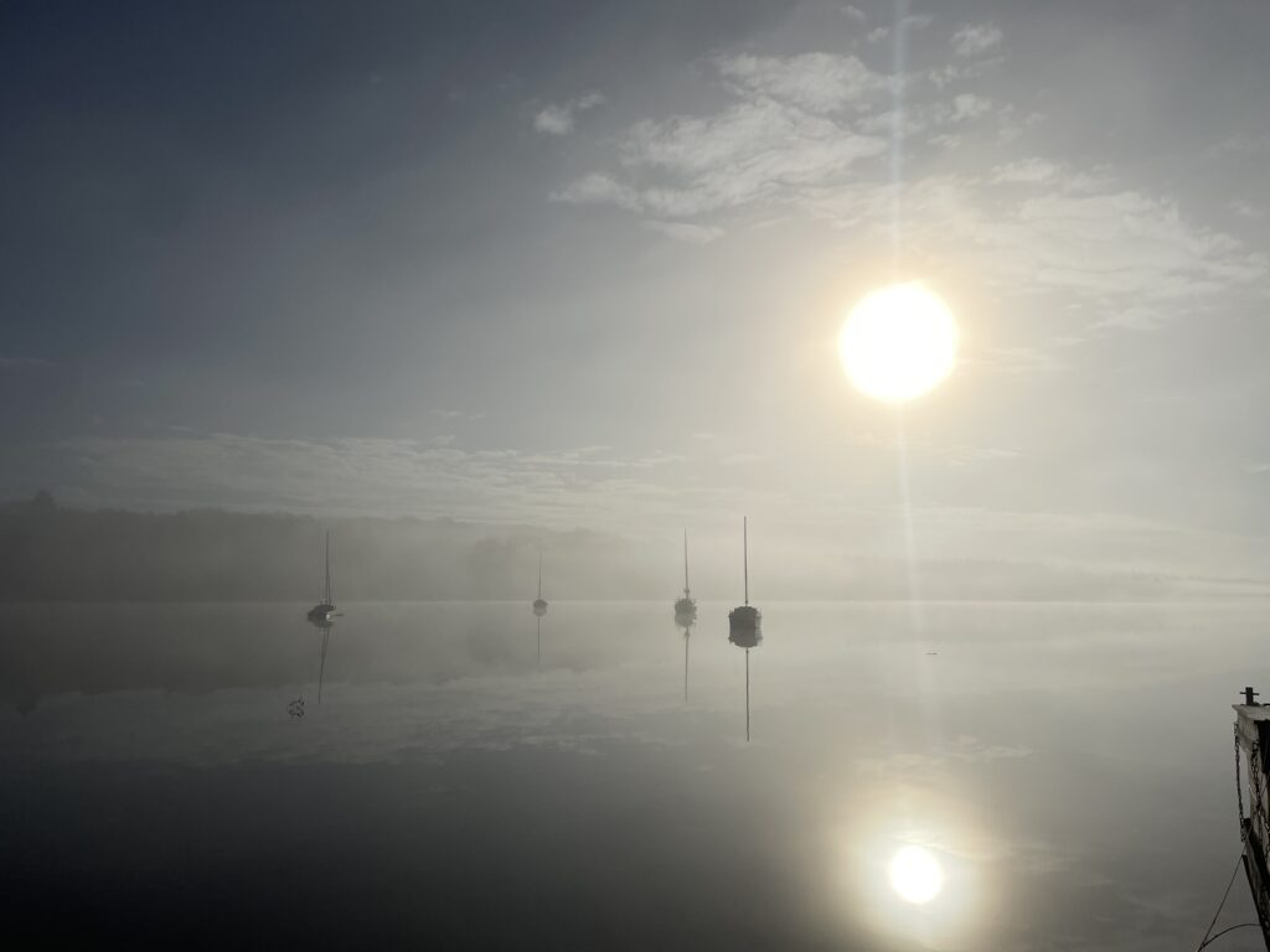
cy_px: 476
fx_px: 954
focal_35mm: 26
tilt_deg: +7.8
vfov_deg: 53.1
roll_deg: -0.4
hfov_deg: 67.3
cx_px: 635
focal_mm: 4.2
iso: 32
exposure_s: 1/43478
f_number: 1.6
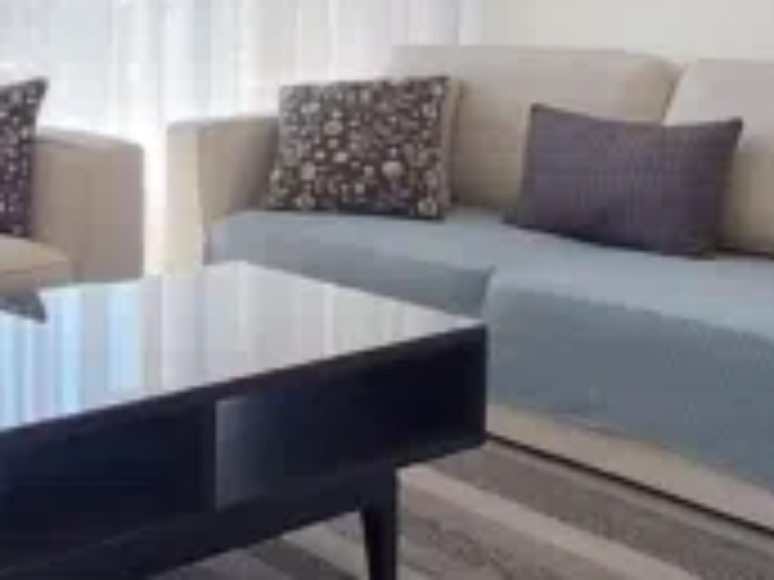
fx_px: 1185
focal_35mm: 53
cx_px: 76
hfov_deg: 34.2
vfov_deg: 26.7
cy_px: 74
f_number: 2.2
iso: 80
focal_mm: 1.3
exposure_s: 1/100
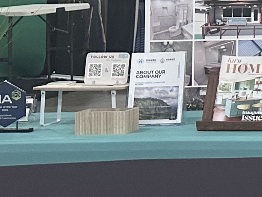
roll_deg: +0.0
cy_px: -94
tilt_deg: +1.8
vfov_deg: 9.4
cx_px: 642
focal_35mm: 154
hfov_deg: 10.8
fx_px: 1166
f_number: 1.78
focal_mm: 6.86
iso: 200
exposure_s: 1/60
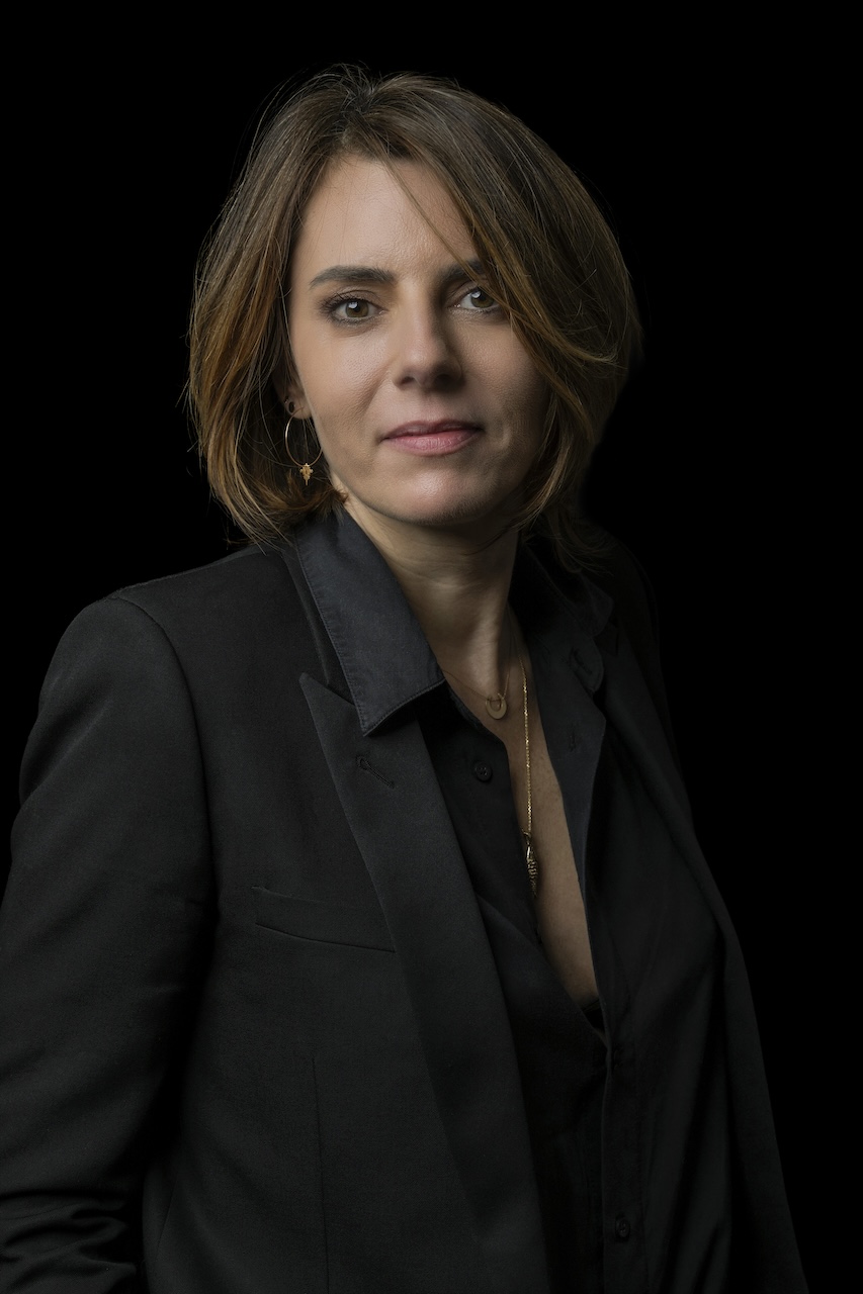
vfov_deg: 36.3
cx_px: 432
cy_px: 647
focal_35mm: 55
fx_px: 1978
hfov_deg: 24.6
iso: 64
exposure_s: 1/200
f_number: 6.3
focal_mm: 55
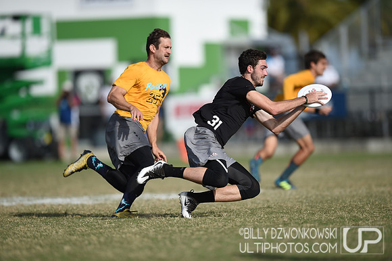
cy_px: 130
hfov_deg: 5.2
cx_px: 196
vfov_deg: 3.4
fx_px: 4353
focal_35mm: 400
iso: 100
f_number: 3.2
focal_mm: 400
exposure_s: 1/2500
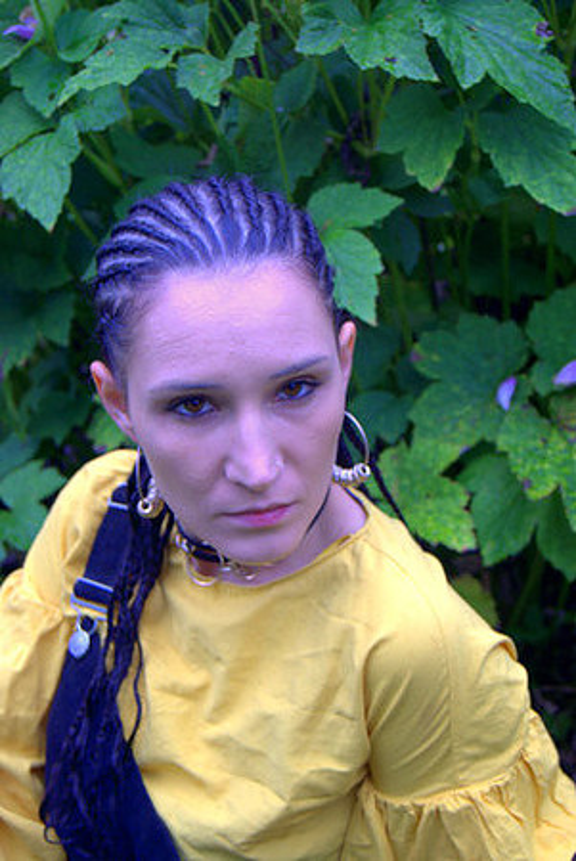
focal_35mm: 68
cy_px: 430
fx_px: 1616
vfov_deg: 29.8
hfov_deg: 20.2
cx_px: 288
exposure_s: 1/160
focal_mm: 45
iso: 100
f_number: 5.6
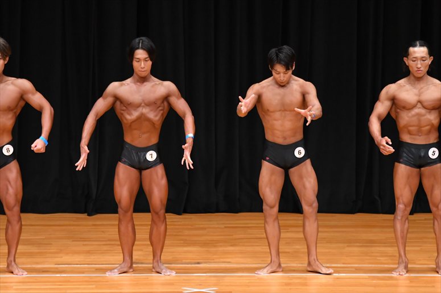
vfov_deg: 5.1
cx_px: 220
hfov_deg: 7.6
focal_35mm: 270
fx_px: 3306
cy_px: 146
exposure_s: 1/400
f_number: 5.6
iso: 4000
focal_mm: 180
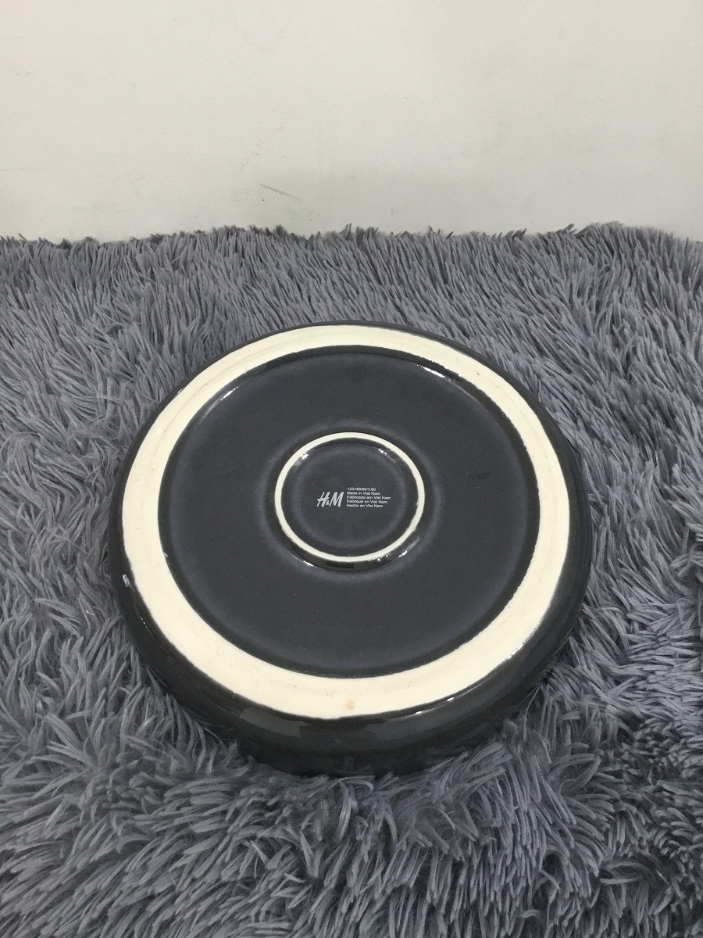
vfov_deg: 58.4
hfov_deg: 45.4
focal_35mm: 31
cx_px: 352
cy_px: 469
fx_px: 839
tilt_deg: -57.2
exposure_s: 1/33
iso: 100
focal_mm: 3.3
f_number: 2.4
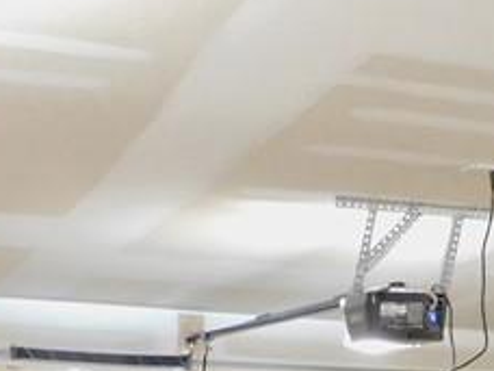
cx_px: 492
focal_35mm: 108
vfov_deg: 12.8
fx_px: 1541
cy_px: 590
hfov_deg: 17.8
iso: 640
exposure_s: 1/8
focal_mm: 4.3
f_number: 3.3
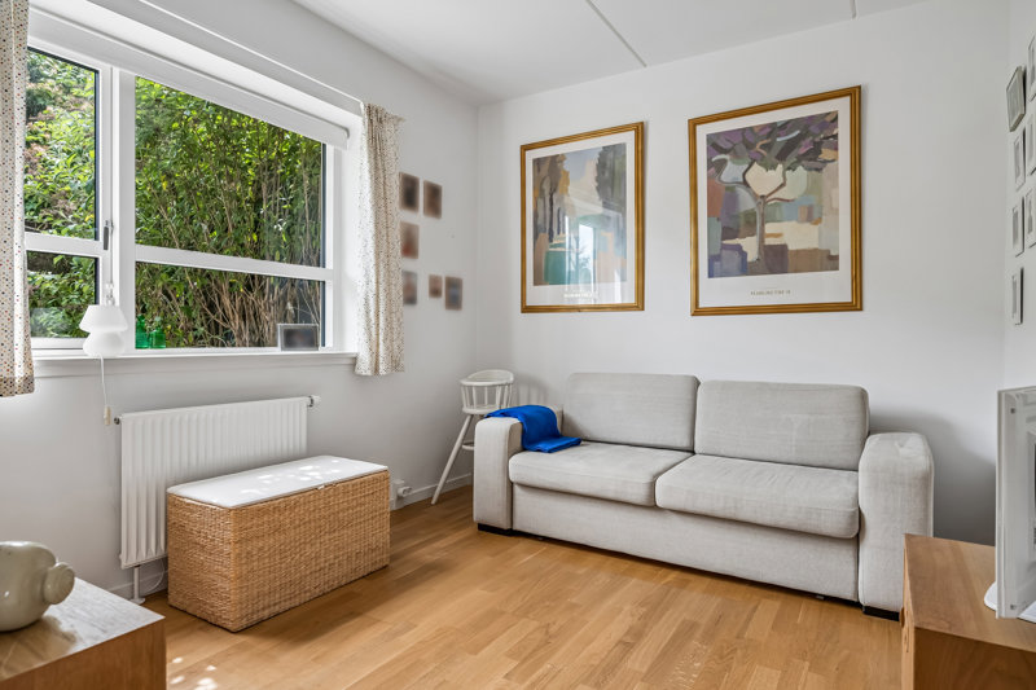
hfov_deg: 82.6
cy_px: 345
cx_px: 518
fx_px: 590
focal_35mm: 20
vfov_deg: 60.7
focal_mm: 20.5
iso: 400
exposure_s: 1/60
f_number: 5.6
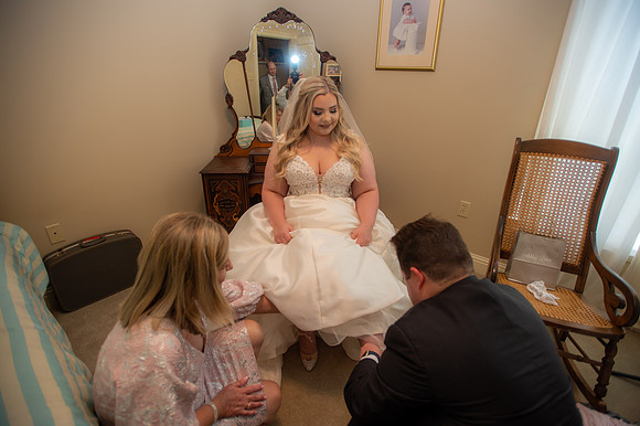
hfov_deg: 93.3
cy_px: 213
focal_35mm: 17
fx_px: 302
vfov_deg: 70.4
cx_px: 320
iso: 640
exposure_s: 1/80
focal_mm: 17
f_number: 2.8
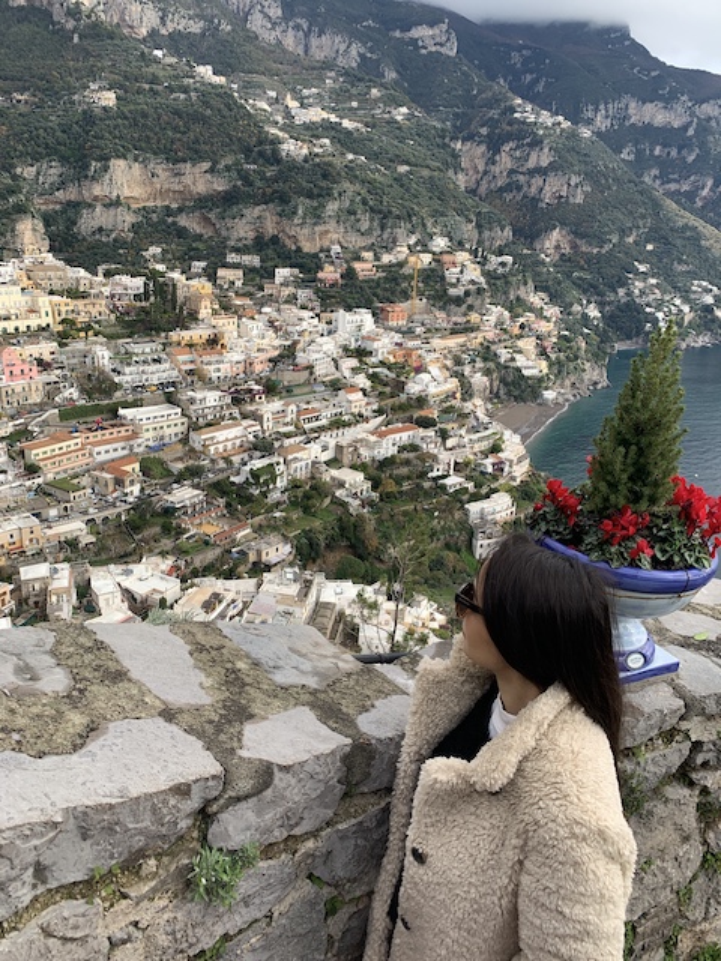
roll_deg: -1.6
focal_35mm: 26
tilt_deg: -18.1
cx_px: 360
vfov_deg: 67.3
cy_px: 480
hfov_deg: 53.1
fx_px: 722
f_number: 1.8
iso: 25
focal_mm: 4.25
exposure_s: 1/612
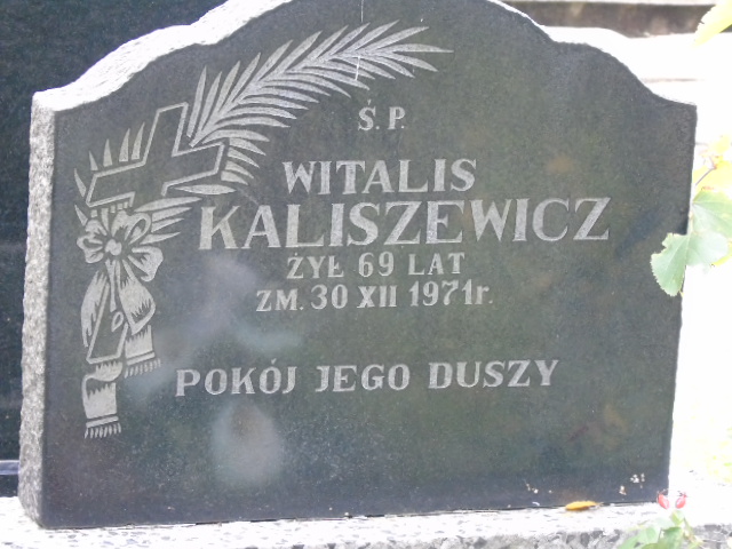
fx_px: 3003
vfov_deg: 10.4
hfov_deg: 13.9
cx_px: 366
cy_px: 274
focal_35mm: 142
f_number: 4.7
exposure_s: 1/25
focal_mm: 25
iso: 800
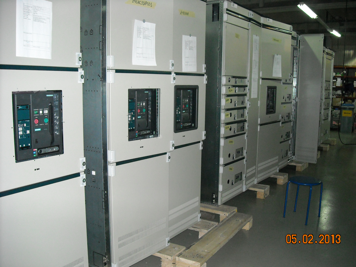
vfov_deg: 40.7
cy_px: 134
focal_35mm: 35
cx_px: 178
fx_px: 360
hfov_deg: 52.6
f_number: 2.8
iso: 400
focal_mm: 5.7
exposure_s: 1/60
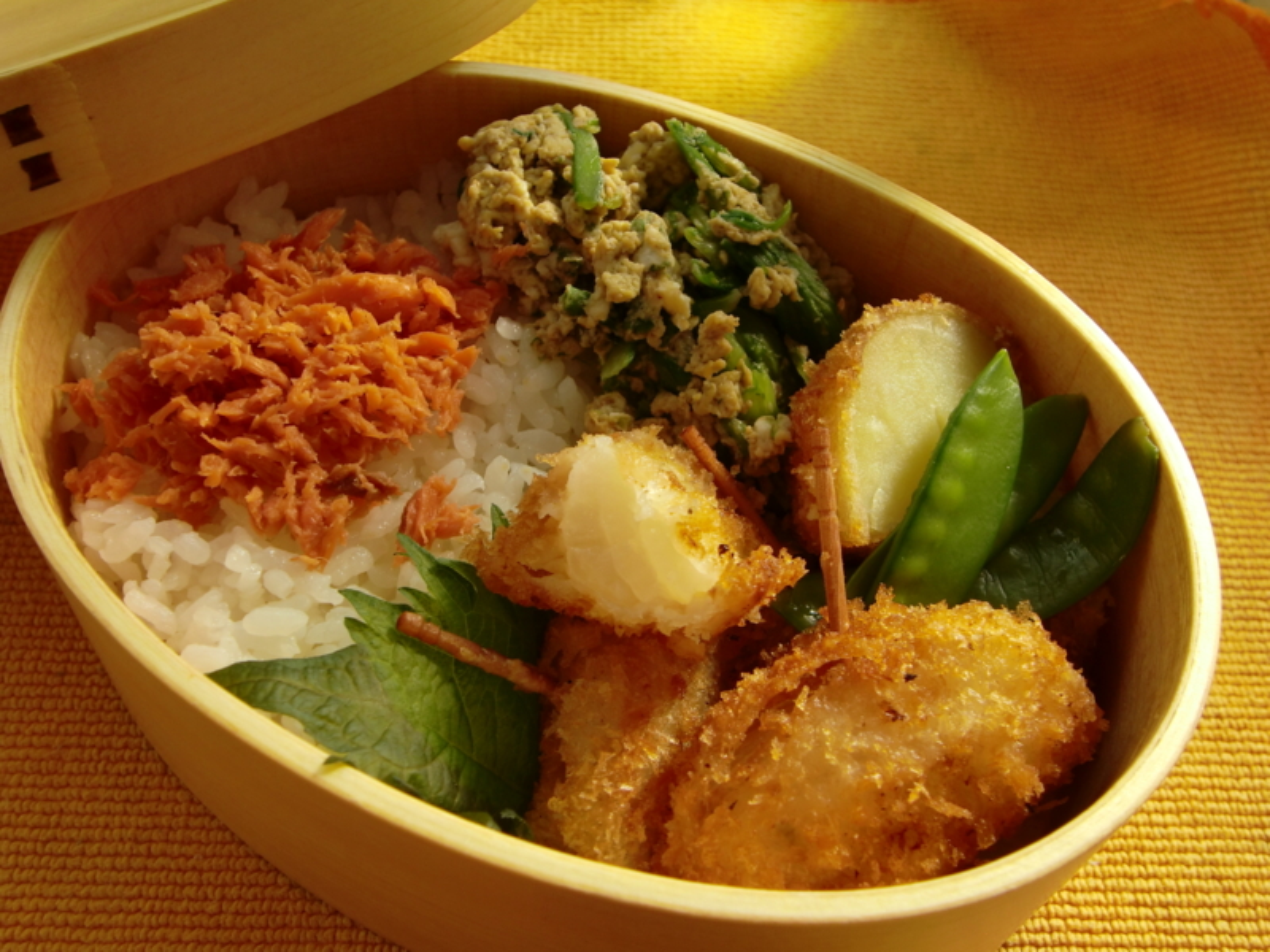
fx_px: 1431
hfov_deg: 47.9
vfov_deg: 36.8
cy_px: 476
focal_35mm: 39
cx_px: 635
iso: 64
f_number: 3
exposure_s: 1/125
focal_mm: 6.9
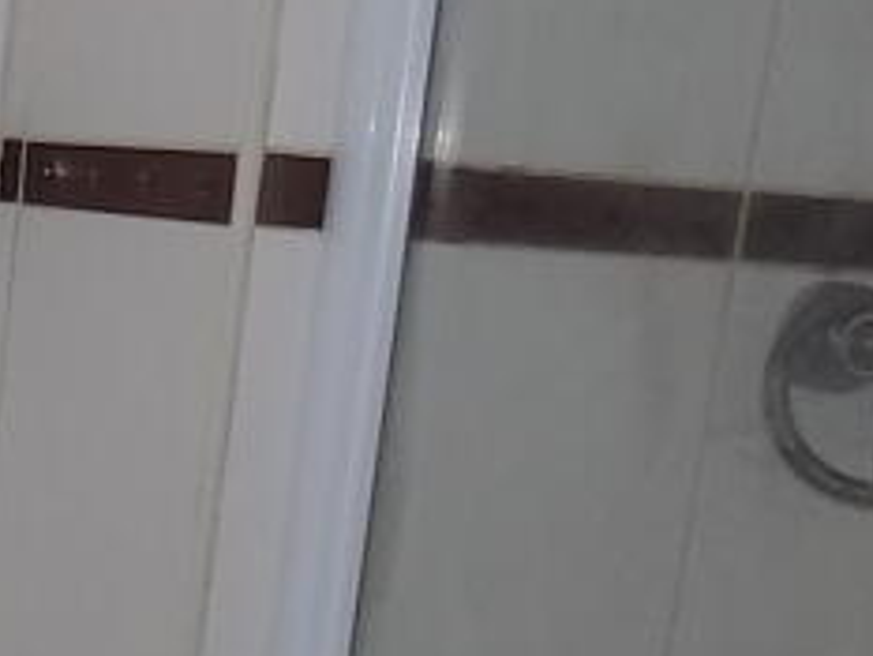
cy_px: 611
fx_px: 2548
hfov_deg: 16.3
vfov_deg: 14.5
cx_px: -704
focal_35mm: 101
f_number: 3.1
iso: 200
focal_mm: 4
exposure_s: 1/30
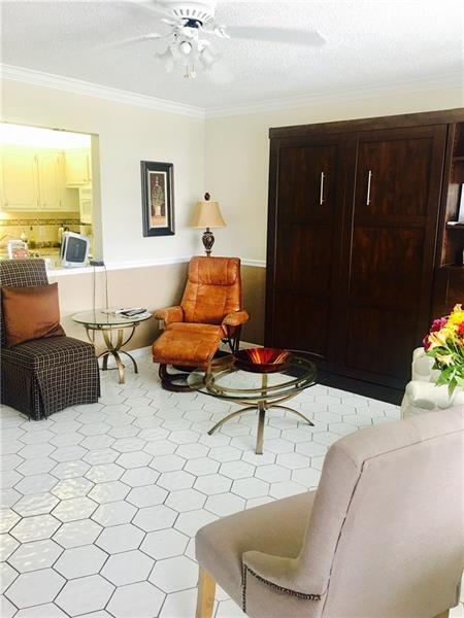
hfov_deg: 48.2
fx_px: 518
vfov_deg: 61.7
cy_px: 309
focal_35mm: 29
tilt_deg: -10.3
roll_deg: -1.3
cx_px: 232
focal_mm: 4.15
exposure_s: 1/15
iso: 40
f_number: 2.2
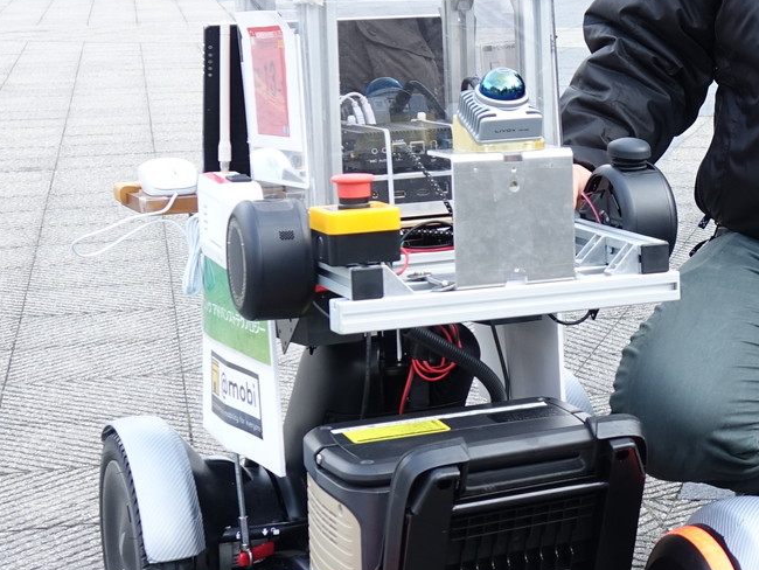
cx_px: 834
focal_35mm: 88
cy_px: 171
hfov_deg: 21.1
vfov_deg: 16.7
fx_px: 1930
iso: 100
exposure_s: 1/200
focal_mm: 11.51
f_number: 2.8
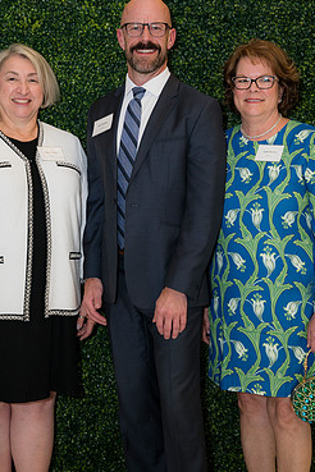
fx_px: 945
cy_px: 185
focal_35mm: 72
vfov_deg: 28.0
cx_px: 147
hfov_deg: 18.9
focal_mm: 59
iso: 400
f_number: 5
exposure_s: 1/160
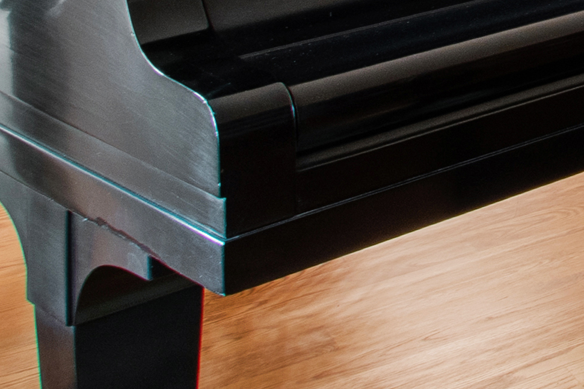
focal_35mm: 86
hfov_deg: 13.8
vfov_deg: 13.0
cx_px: 1494
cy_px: -476
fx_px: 1395
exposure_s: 6
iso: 100
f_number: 9
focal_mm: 10
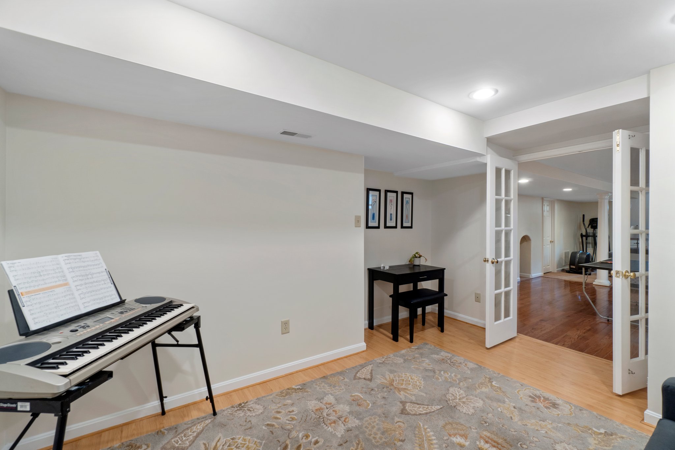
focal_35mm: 15
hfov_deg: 100.4
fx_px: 281
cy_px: 225
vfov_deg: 77.3
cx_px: 338
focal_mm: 10
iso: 100
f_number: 8
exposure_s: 1/2.5
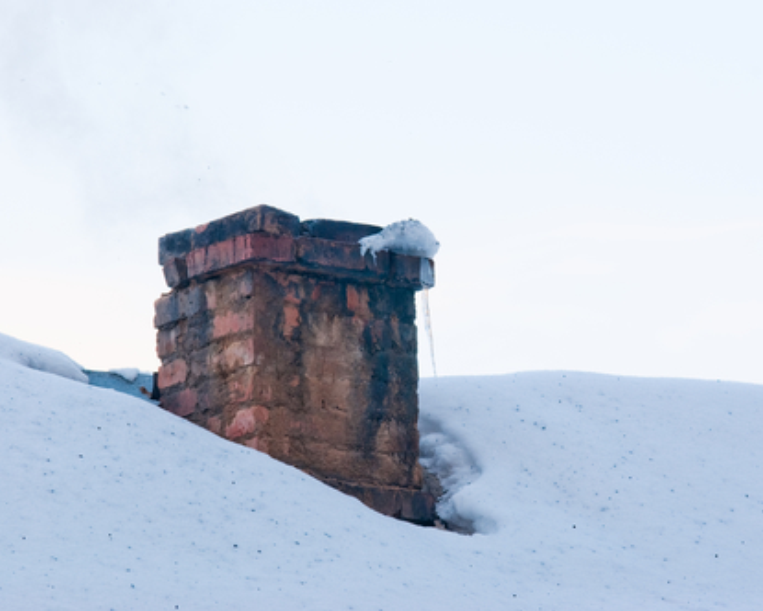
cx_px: 422
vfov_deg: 7.1
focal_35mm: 217
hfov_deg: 8.9
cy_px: 306
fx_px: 4900
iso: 100
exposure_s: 1/80
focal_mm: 128
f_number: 6.3
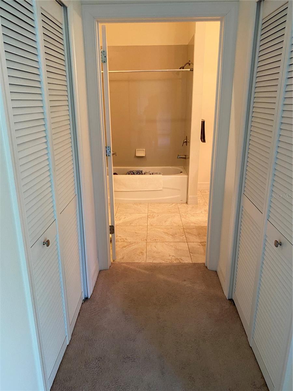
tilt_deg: -15.5
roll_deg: -1.5
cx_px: 146
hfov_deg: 53.1
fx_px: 293
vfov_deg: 67.3
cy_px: 196
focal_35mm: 26
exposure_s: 1/60
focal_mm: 4.25
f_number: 1.8
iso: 200
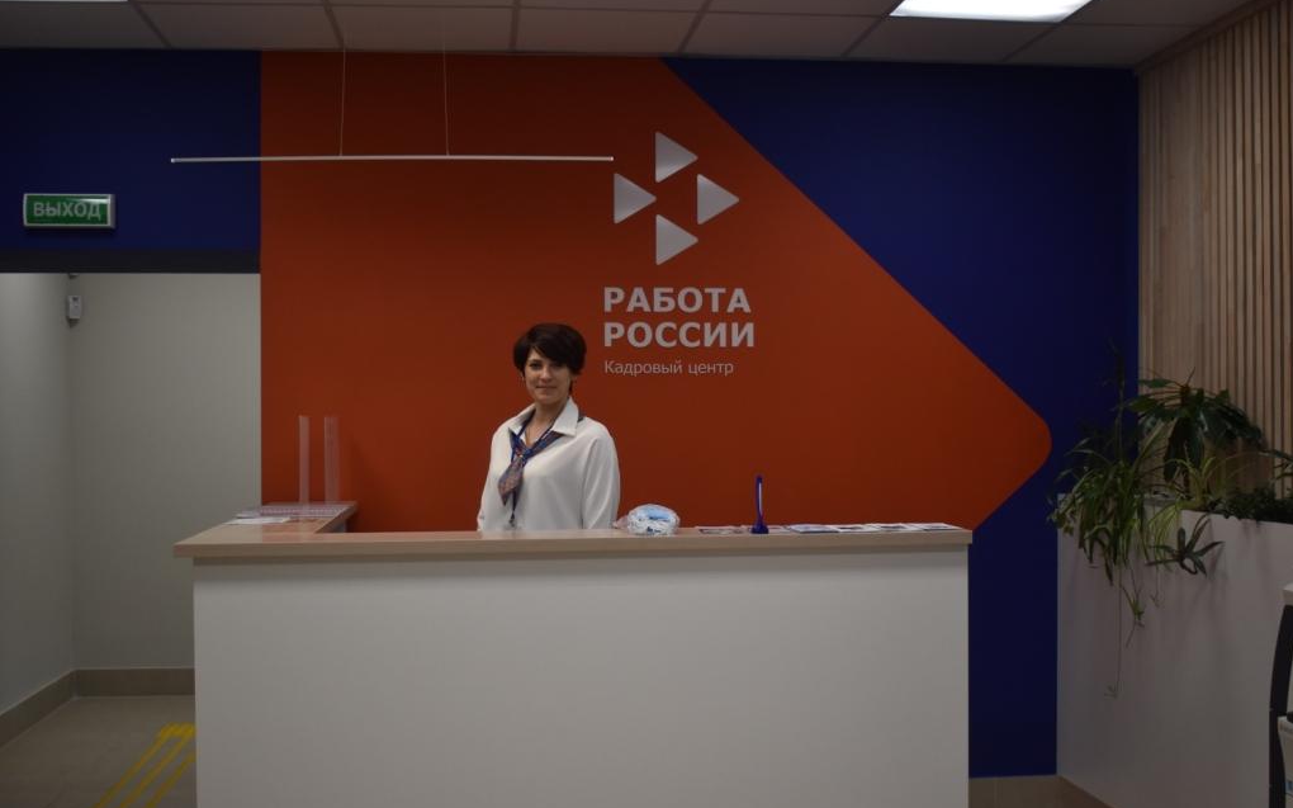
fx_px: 1515
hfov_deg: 46.2
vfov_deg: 29.8
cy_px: 424
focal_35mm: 43
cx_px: 648
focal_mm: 28
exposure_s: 1/250
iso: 560
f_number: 4.2
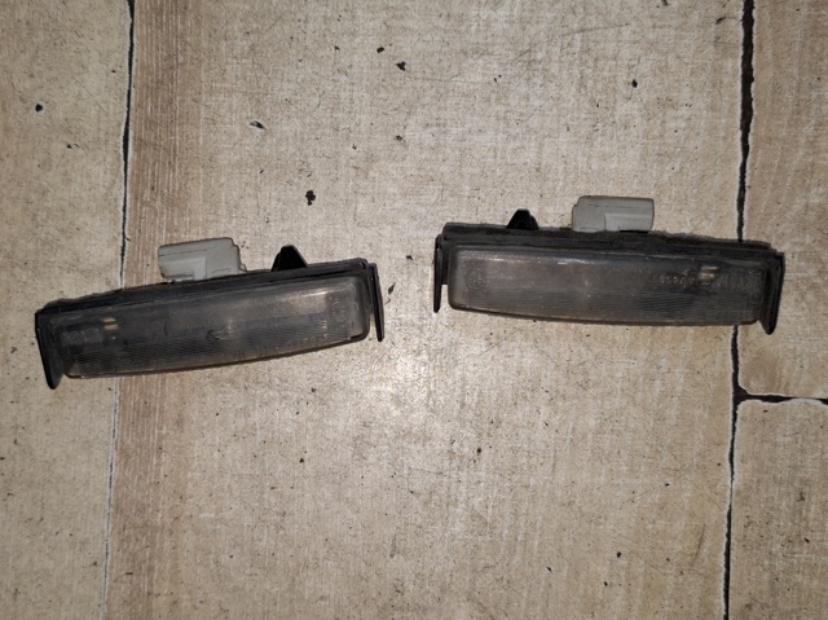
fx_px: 550
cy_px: 310
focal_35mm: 23
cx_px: 414
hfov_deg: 74.0
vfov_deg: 58.8
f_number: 1.8
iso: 160
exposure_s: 1/120
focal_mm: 5.54
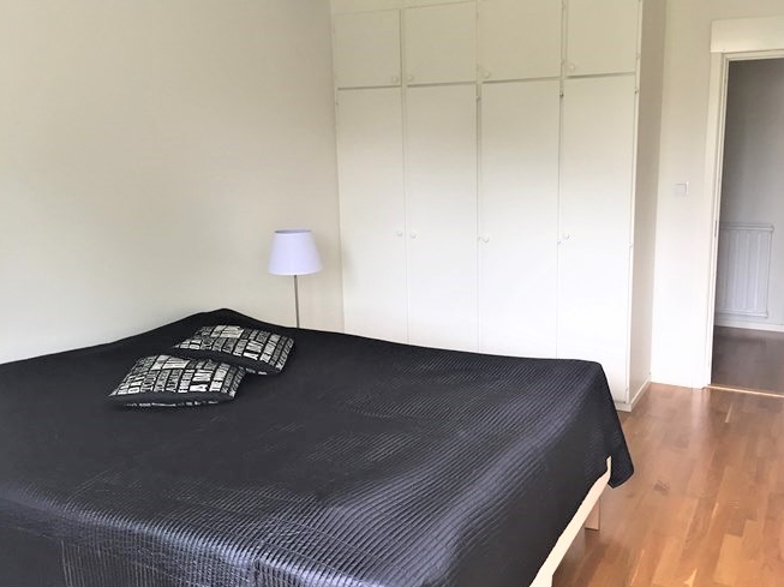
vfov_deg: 44.1
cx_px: 421
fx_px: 724
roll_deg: +2.4
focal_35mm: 32
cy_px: 276
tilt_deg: -12.0
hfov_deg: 56.8
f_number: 2.2
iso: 40
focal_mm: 4.15
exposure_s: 1/33
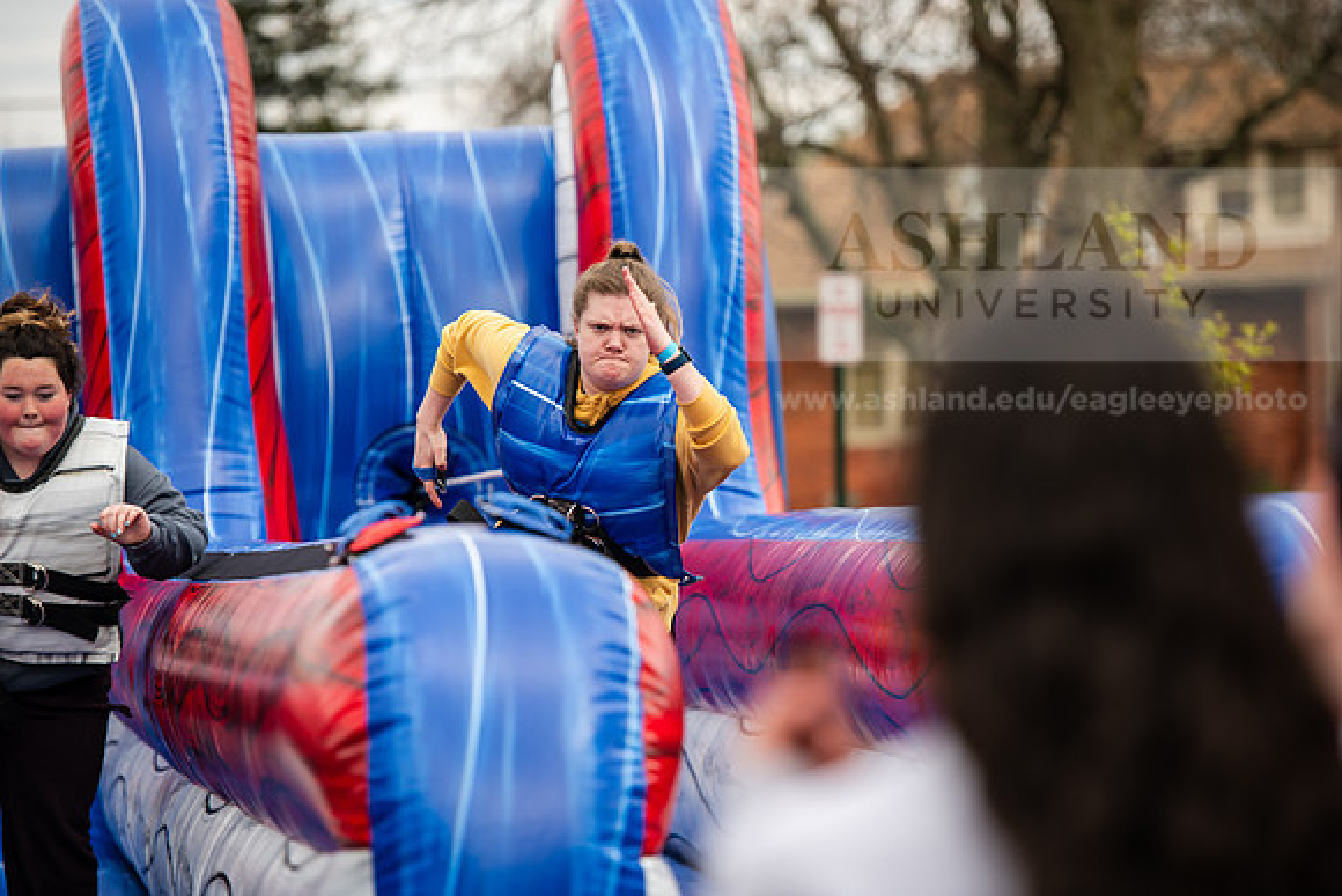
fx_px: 6525
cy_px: 448
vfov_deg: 7.9
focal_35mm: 175
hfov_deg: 11.7
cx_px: 671
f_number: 3.5
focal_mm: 175
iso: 125
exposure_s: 1/800
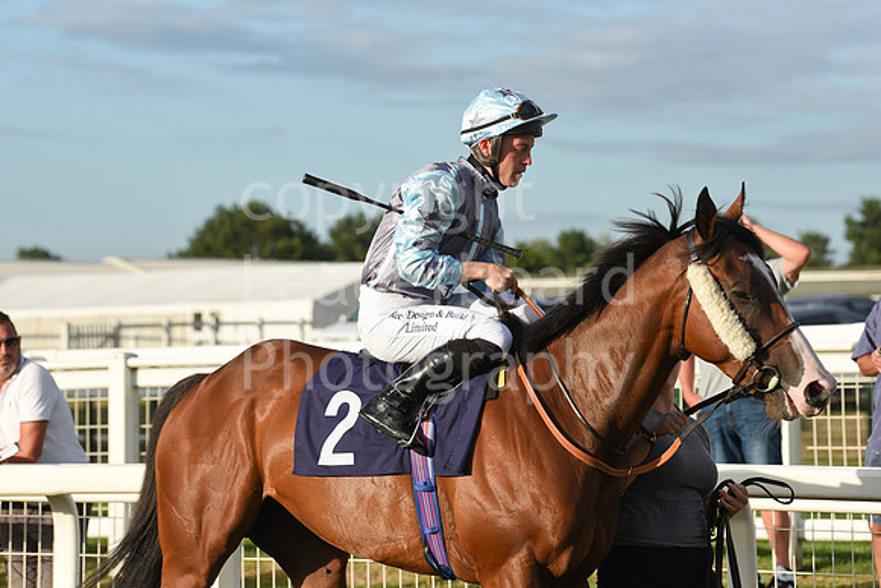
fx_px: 3794
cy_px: 294
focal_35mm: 155
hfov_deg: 13.2
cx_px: 440
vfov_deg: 8.9
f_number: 6.3
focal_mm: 155
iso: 1000
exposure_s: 1/4000
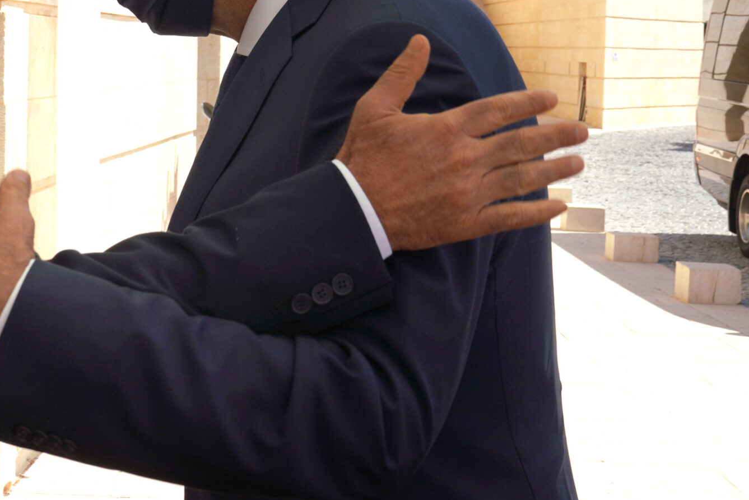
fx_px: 1394
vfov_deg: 20.2
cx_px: 67
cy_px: 125
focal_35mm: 67
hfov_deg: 28.8
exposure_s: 1/250
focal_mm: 35
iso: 100
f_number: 9
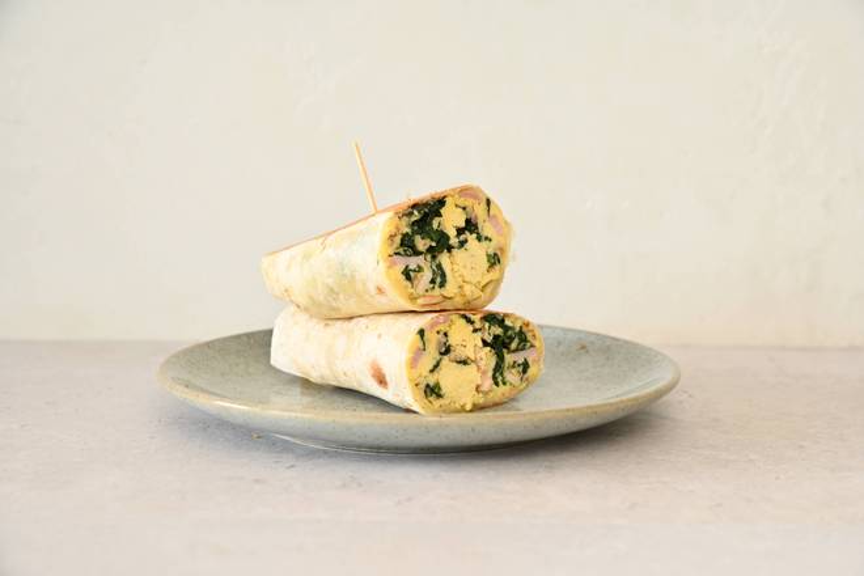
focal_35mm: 70
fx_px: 1680
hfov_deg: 28.8
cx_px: 432
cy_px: 288
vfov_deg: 19.5
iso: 100
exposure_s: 1/6
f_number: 7.1
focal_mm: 70
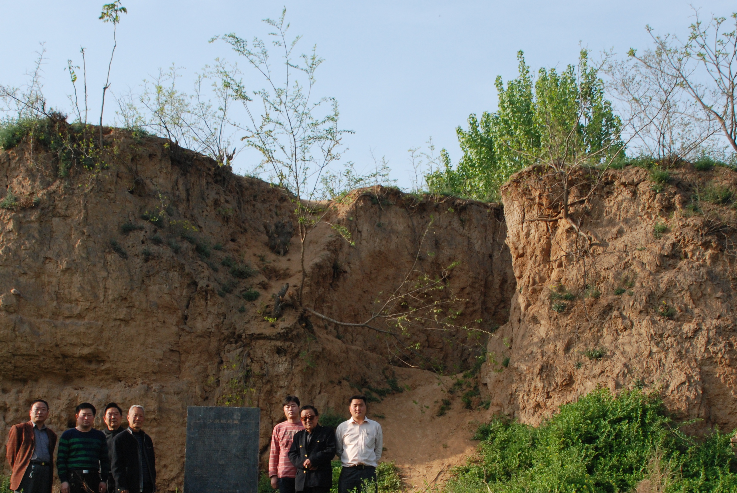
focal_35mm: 60
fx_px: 1230
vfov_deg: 22.5
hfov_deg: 33.4
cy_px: 364
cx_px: 375
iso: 400
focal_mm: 26
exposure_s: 1/400
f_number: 8
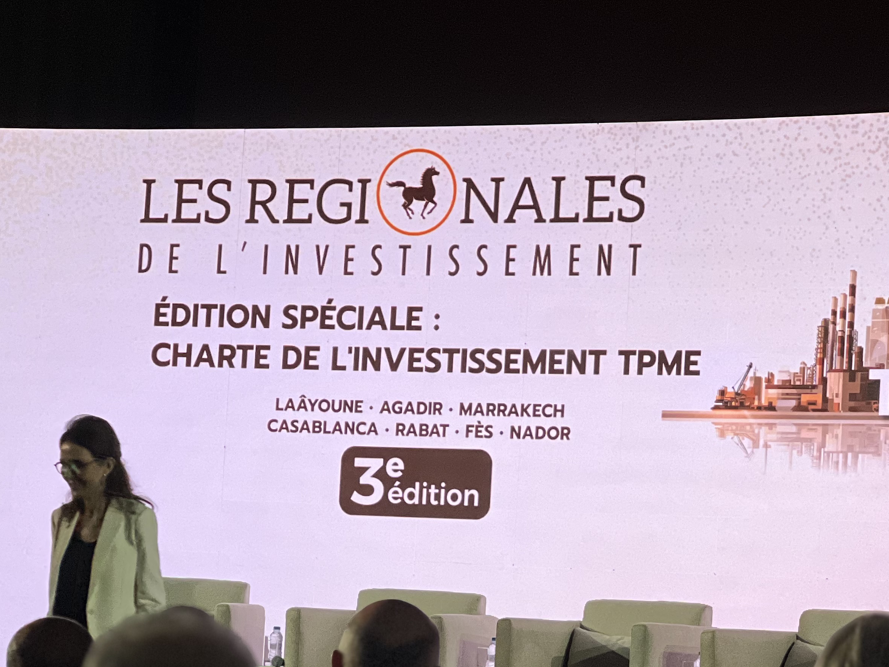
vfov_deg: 11.2
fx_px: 3390
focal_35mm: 132
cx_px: 471
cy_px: 473
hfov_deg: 14.9
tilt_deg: +3.4
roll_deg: -2.9
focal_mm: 9
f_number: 2.8
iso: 250
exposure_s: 1/110
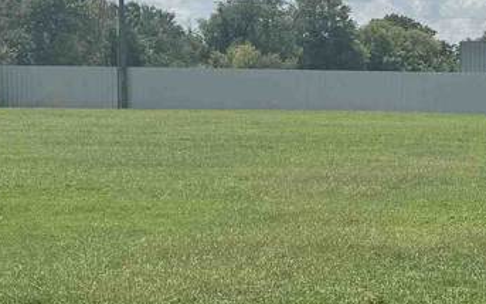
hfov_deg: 20.2
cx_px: 621
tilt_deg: -4.8
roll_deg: -0.3
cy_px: 200
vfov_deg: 13.7
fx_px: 1258
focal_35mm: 95
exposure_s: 1/6410
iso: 80
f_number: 1.78
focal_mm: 6.76
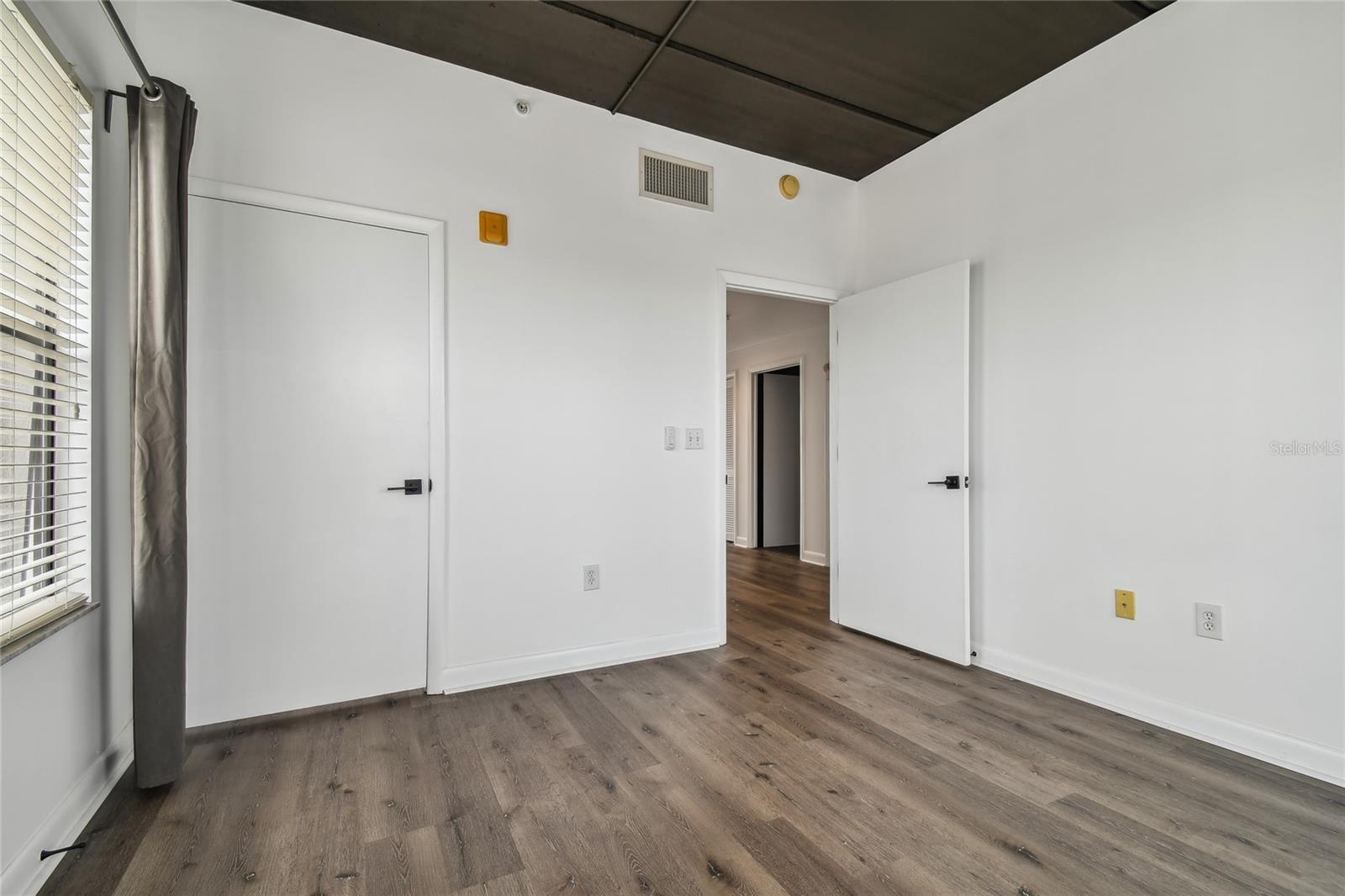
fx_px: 560
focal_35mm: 15
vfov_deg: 77.3
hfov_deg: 100.4
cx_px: 672
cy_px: 448
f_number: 7.1
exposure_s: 1/25
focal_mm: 10
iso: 100
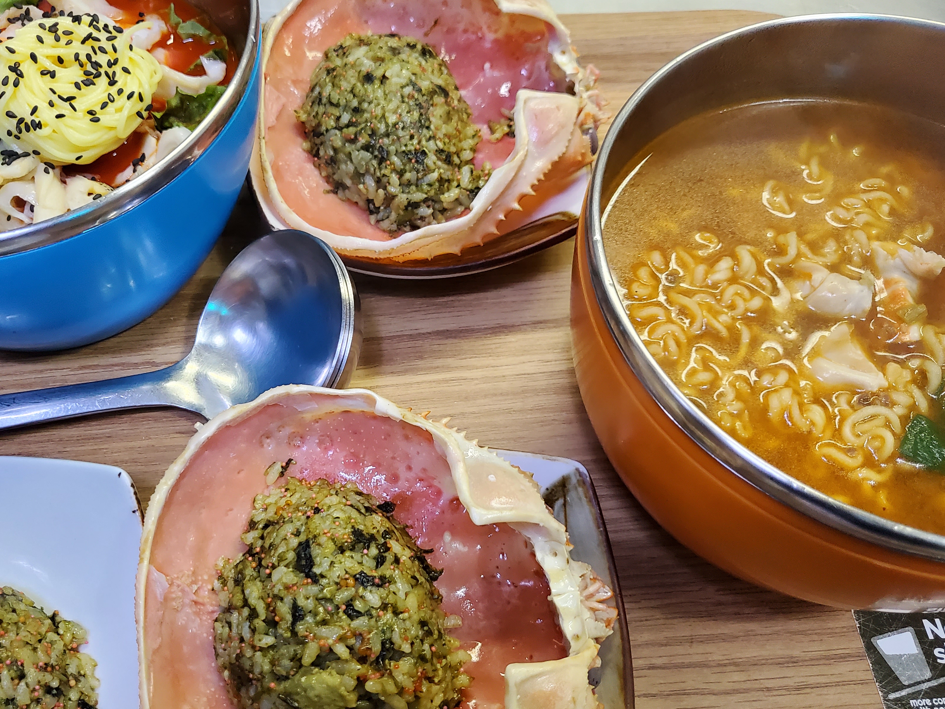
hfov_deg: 54.7
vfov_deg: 42.9
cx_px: 356
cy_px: 362
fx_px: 901
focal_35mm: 33
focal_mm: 4.25
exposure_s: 1/120
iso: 250
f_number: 1.8
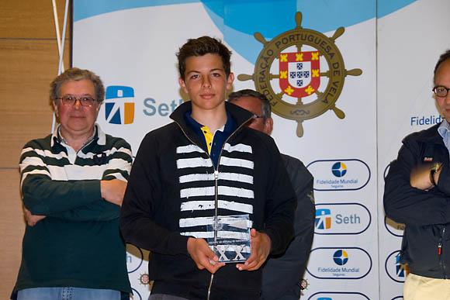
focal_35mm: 105
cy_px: 150
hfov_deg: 19.5
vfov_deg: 13.0
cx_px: 225
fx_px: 1313
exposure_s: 1/15
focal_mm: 70
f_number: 5
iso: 100
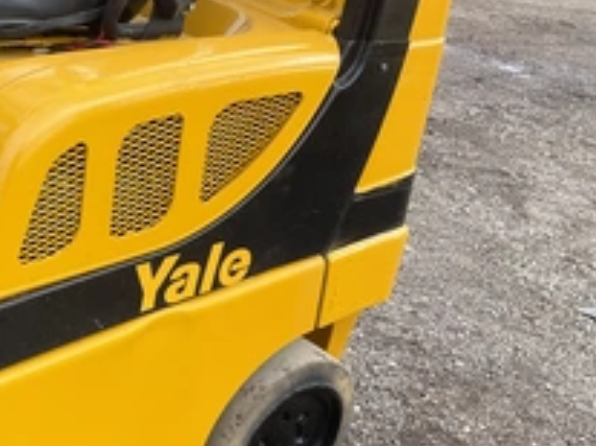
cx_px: 63
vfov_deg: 26.1
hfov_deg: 32.7
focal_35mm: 56
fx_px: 964
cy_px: 245
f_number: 1.8
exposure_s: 1/400
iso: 25
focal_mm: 3
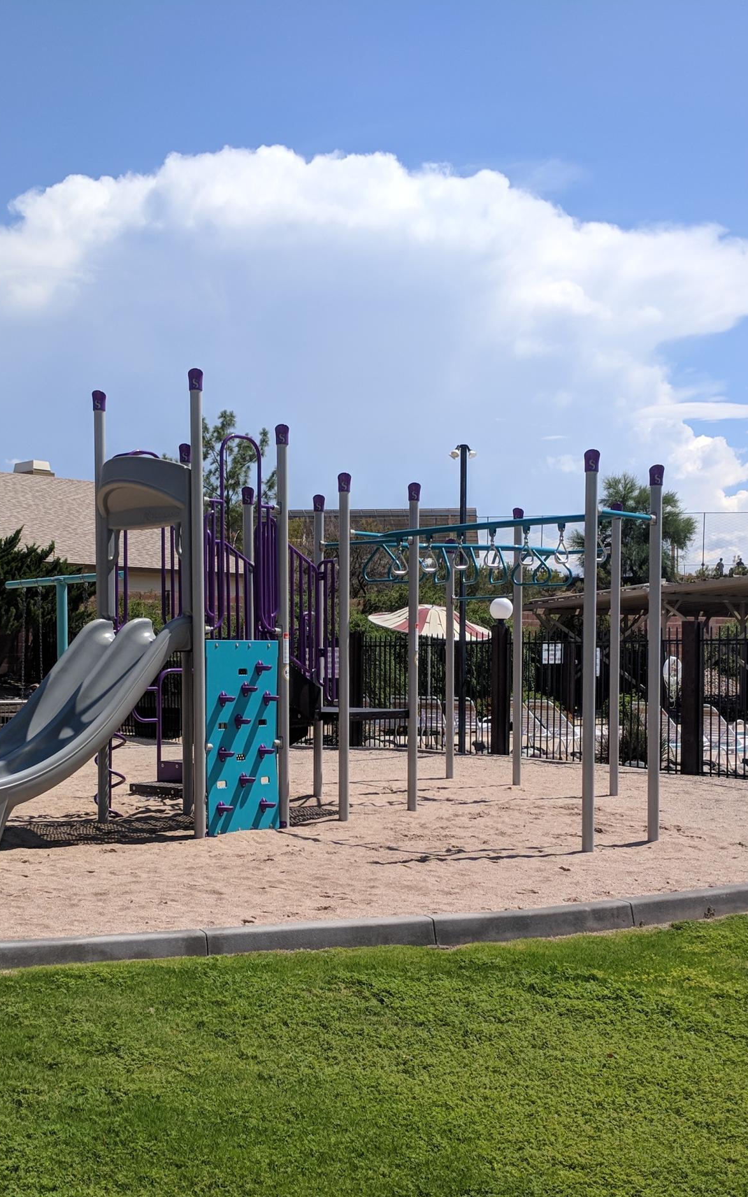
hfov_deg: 29.2
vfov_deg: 45.1
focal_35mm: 44
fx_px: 1435
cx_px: 325
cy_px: 712
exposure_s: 1/2817
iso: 50
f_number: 2
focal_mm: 4.67
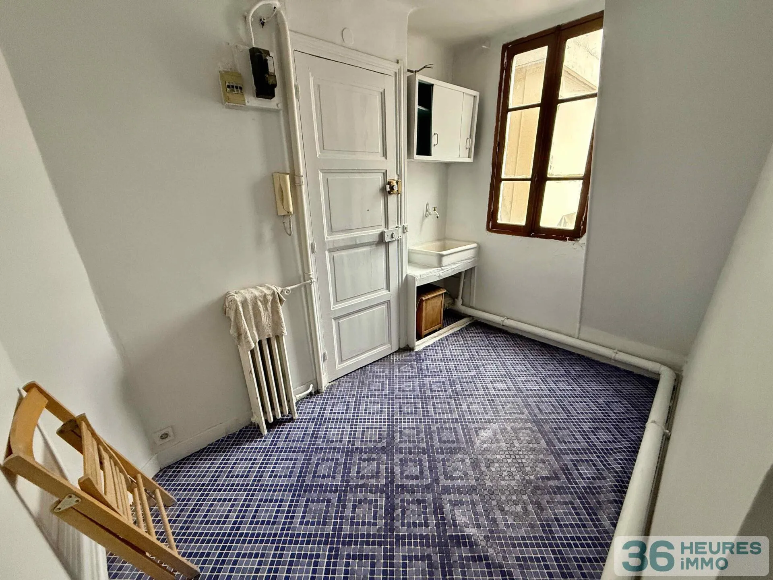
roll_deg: +1.2
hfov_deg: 102.1
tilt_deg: -19.5
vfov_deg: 85.7
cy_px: 290
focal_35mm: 14
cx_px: 386
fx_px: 313
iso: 400
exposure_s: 1/60
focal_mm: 2.22
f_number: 2.2
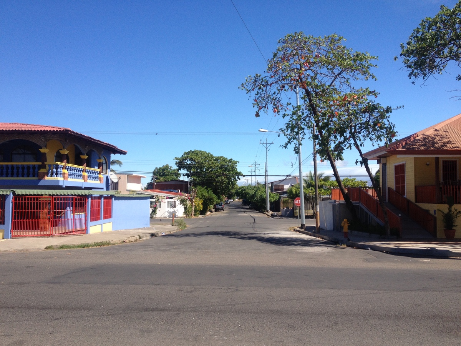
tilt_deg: -0.6
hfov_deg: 52.6
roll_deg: -0.2
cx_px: 230
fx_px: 466
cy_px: 173
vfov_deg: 40.7
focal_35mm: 35
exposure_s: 1/1727
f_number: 2.4
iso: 50
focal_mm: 4.28
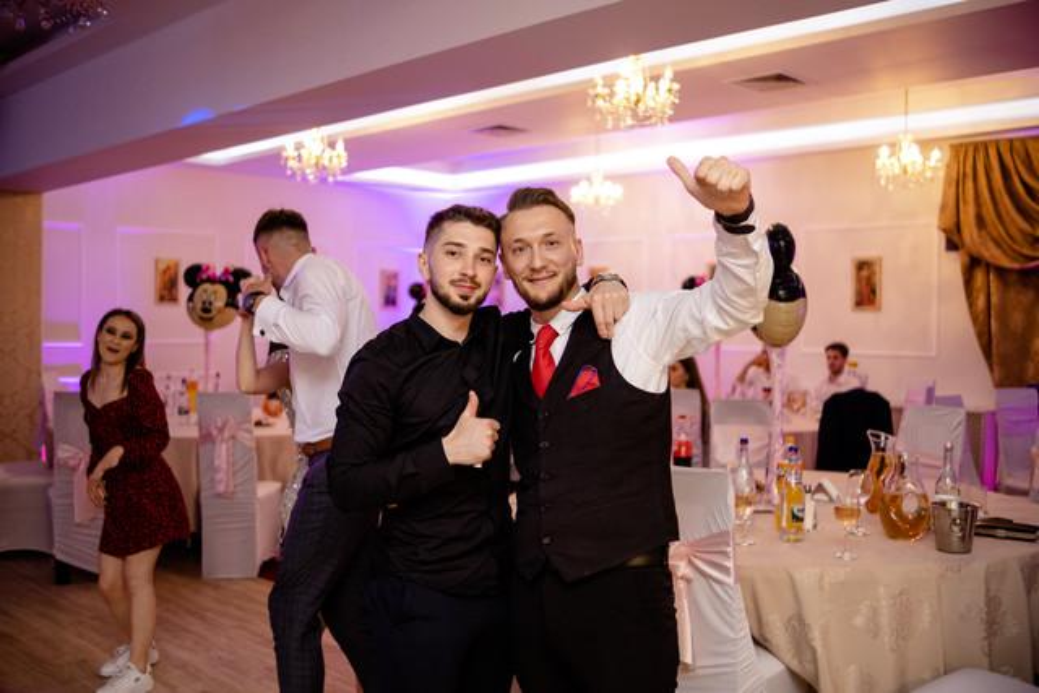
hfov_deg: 54.4
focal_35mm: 35
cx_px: 520
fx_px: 1010
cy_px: 346
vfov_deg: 37.9
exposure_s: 1/200
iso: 640
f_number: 1.4
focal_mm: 23
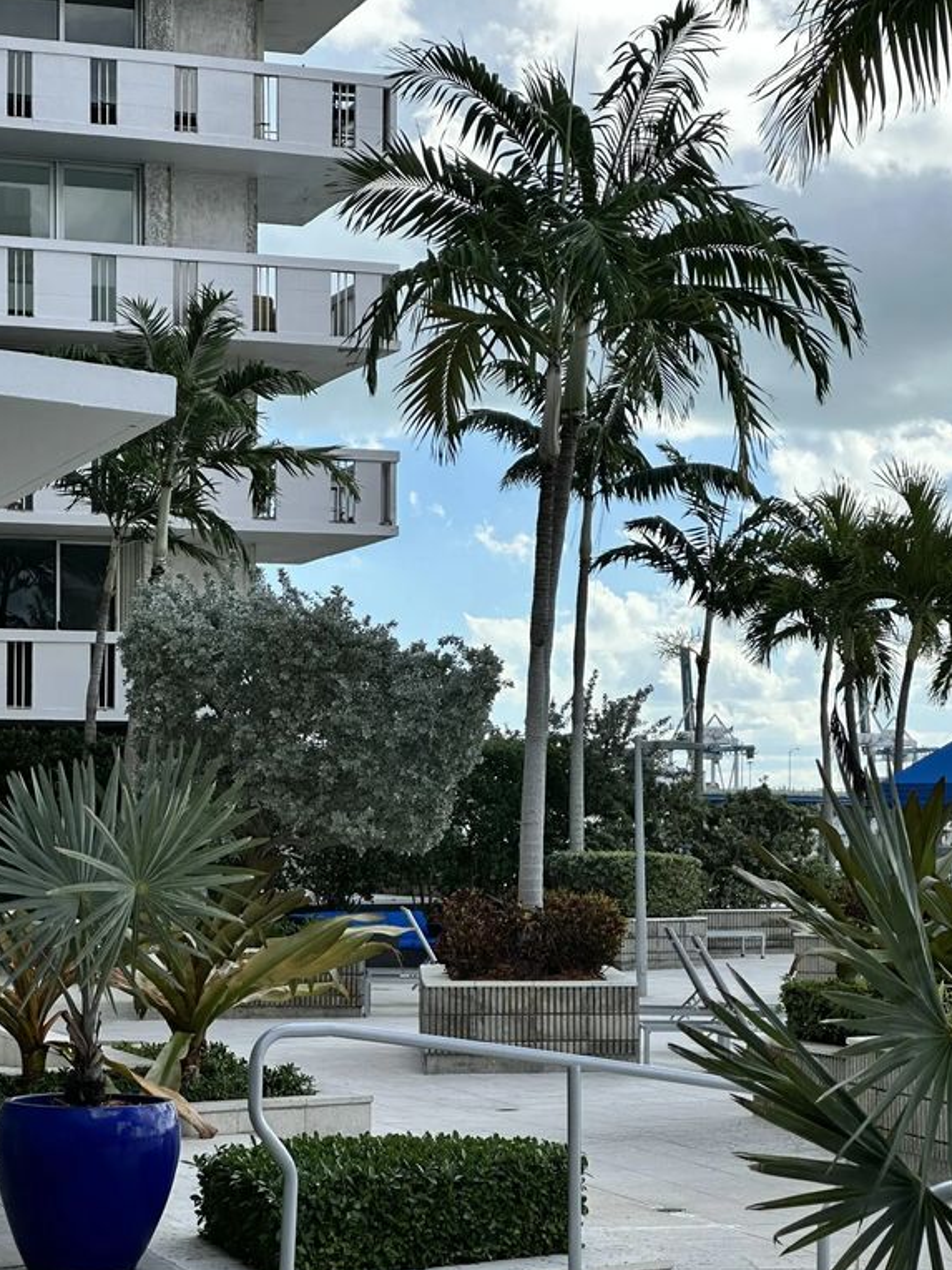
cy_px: 694
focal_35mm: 86
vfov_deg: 22.8
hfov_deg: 17.2
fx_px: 3154
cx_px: 495
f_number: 2.8
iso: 32
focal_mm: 9
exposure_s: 1/704
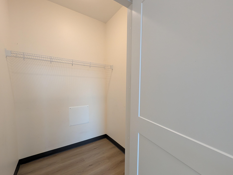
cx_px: 122
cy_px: 95
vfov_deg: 85.6
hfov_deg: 101.9
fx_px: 94
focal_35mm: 14
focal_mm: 2.02
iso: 131
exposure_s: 1/120
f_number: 1.7
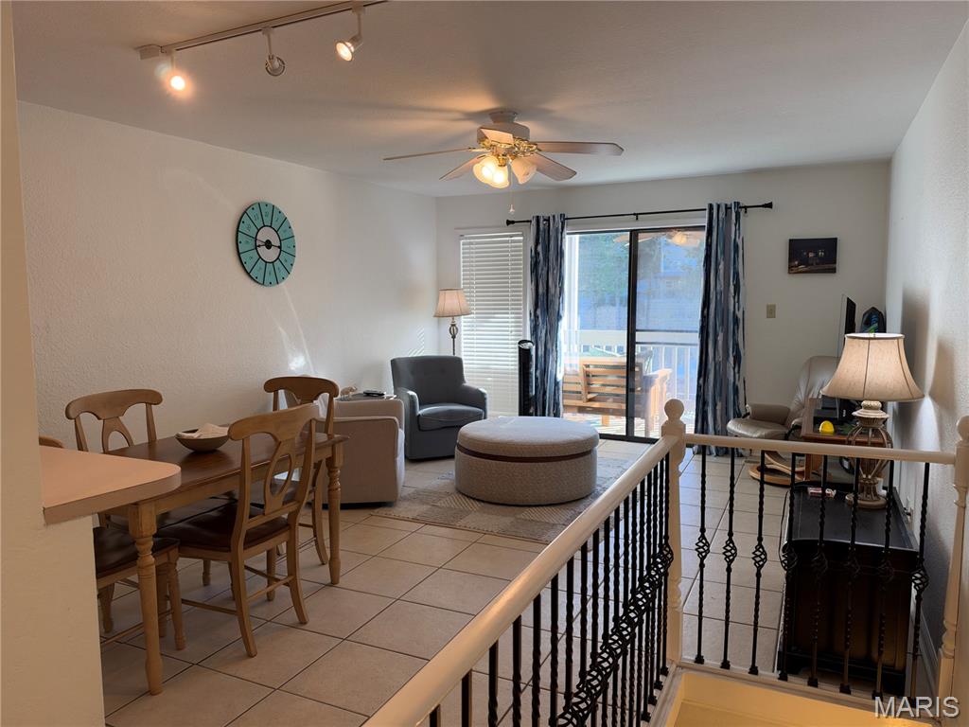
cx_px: 484
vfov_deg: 56.8
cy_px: 364
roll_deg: +1.0
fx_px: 672
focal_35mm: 24
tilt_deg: -6.1
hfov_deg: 71.6
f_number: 1.48
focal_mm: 6.93
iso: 80
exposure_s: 1/191
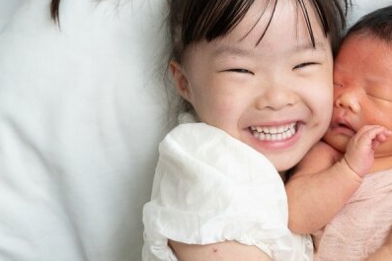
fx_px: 850
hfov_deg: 24.9
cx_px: 378
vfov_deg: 17.5
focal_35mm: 78
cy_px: 164
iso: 2000
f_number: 4
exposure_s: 1/160
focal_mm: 31
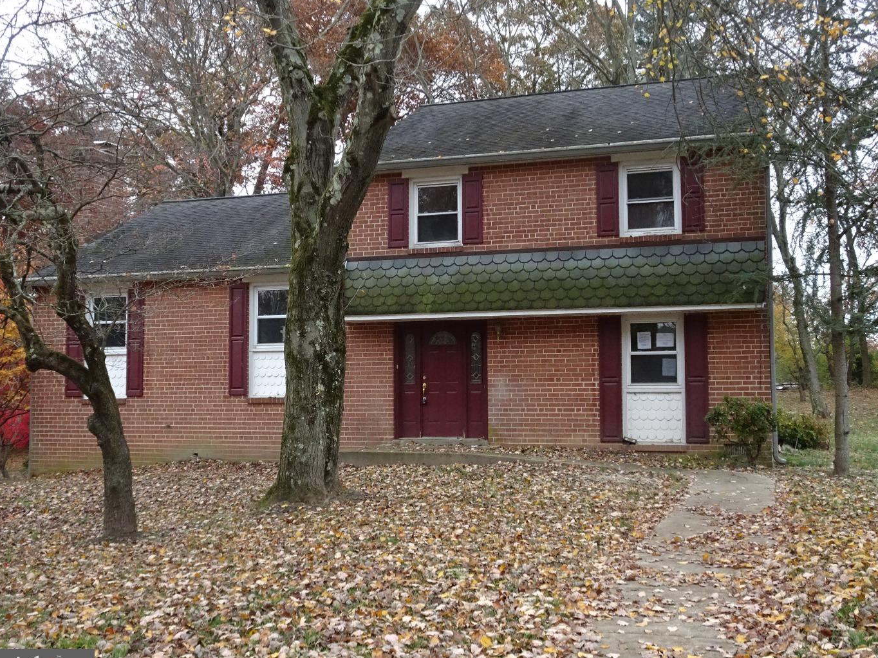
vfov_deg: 37.7
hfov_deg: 49.0
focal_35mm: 38
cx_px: 445
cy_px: 339
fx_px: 964
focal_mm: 6.17
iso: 400
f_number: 4
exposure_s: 1/250
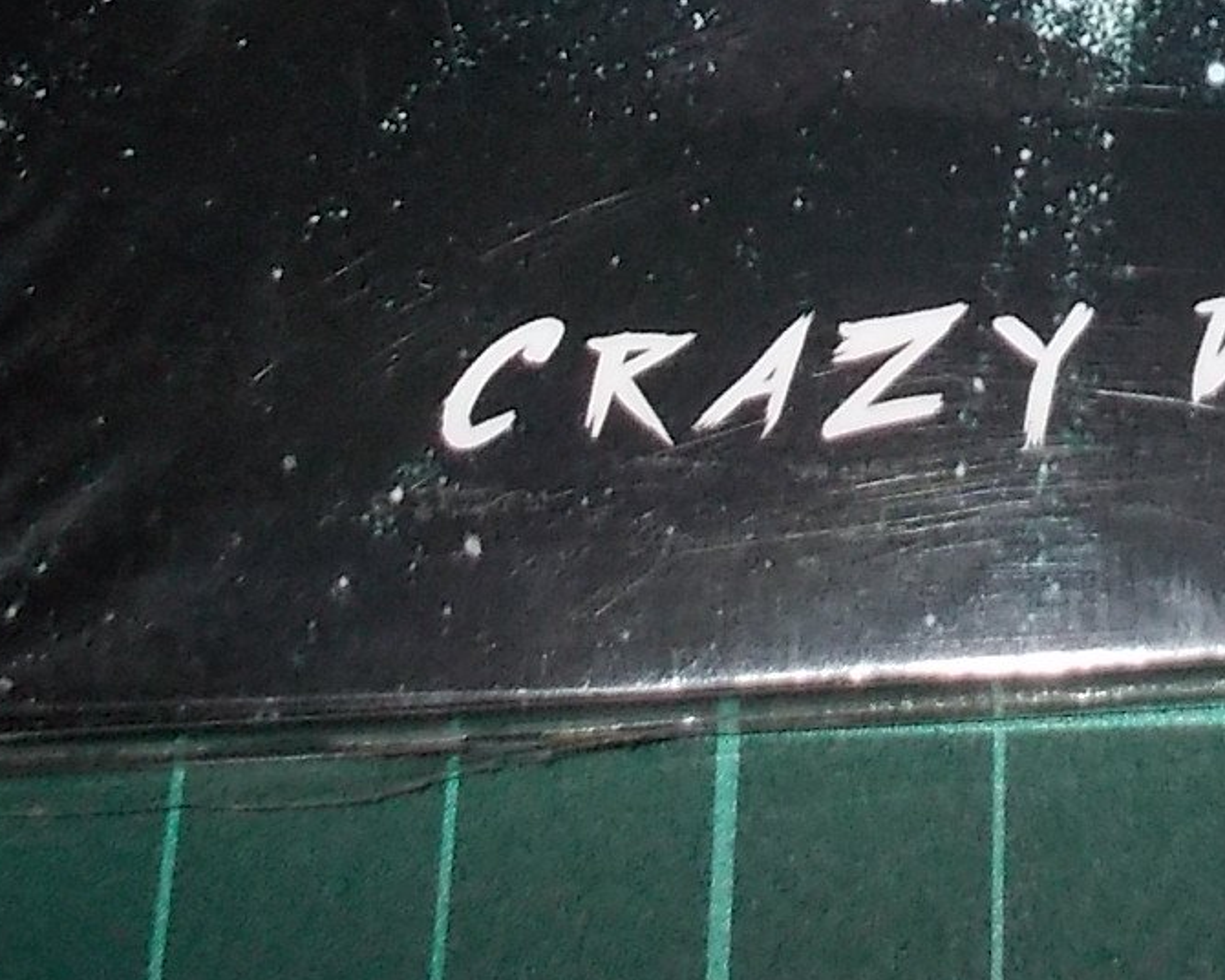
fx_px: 3481
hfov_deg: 19.3
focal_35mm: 96
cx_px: 1260
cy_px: -439
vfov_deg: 15.0
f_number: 3.3
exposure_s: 1/30
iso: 200
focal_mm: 4.1
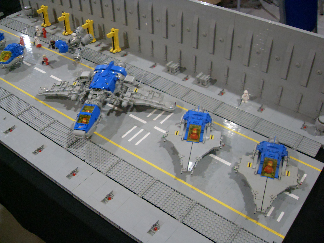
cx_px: 162
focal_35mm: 37
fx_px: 346
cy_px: 122
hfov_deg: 50.1
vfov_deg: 38.7
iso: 200
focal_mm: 6.3
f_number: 2.8
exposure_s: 1/20
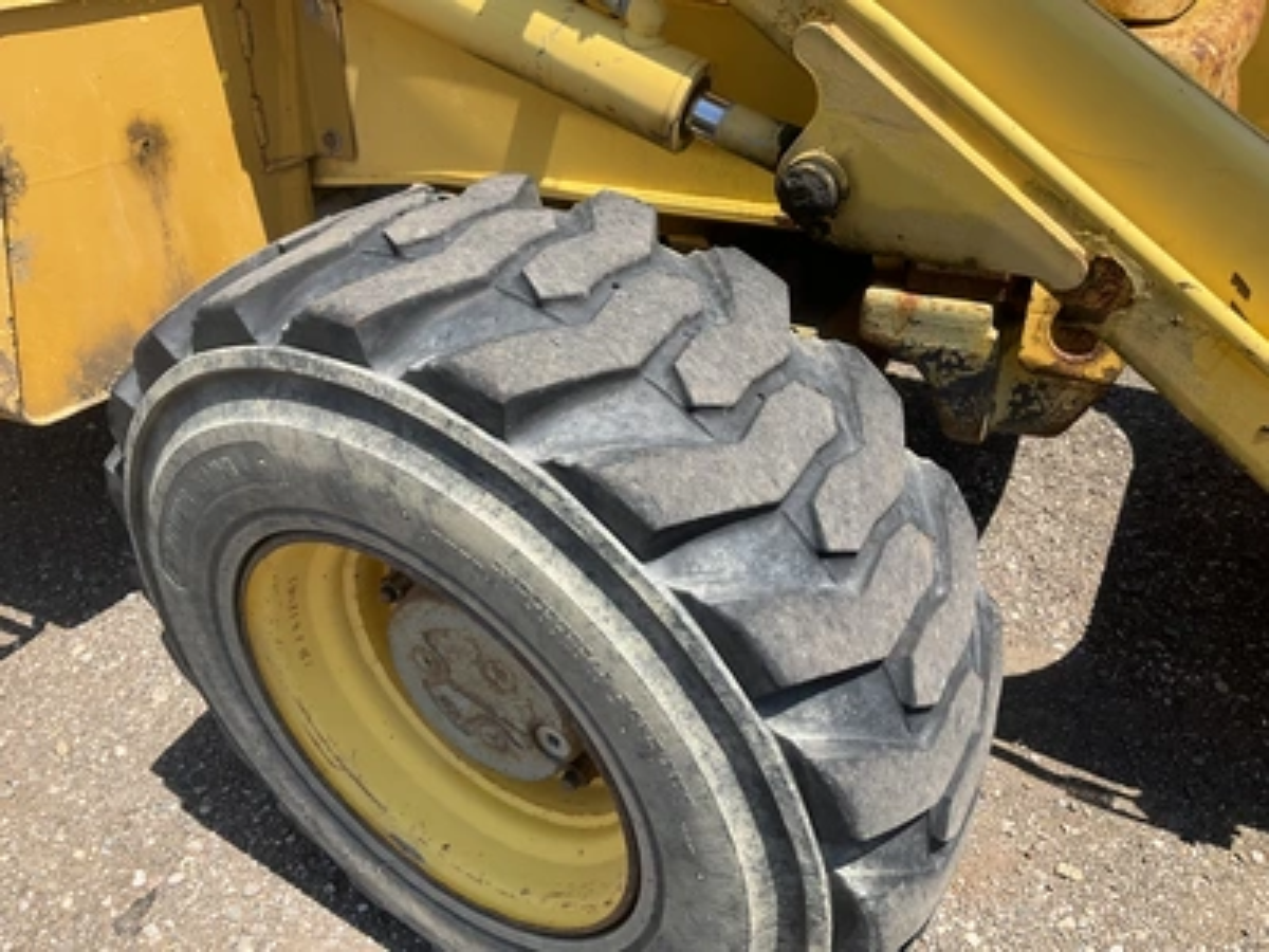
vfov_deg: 48.2
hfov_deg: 61.7
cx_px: 634
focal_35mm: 29
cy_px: 476
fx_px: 1063
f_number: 1.8
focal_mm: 3
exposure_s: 1/944
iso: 25
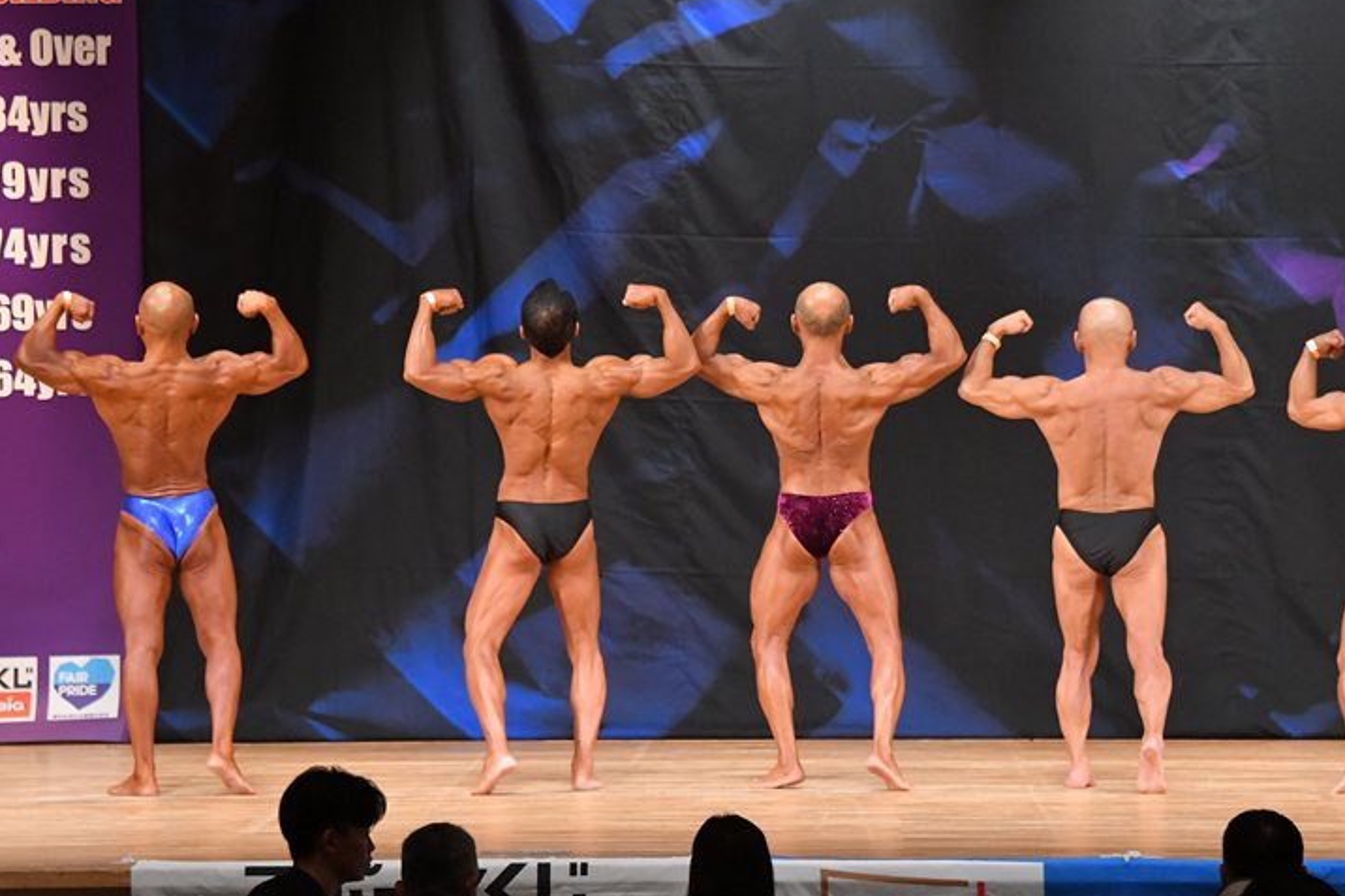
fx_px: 7395
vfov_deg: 6.9
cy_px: 432
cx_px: 664
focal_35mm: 198
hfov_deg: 10.4
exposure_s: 1/400
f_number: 5.6
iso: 6400
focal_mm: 122
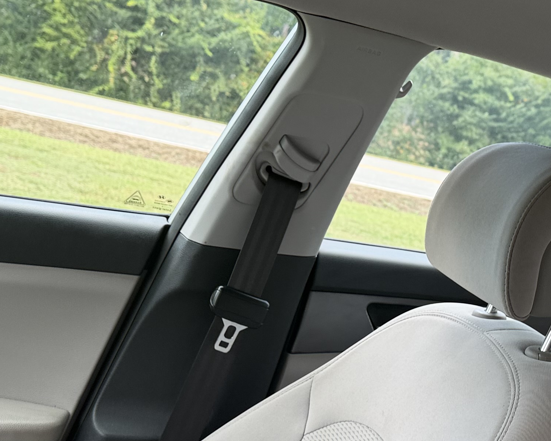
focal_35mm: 63
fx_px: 1027
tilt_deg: -2.8
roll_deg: -11.3
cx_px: 439
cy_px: 166
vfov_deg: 24.2
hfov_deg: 29.4
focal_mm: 6.76
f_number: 1.78
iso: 64
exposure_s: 1/144
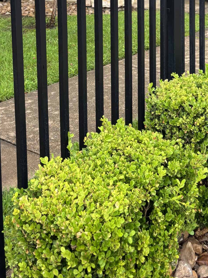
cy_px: -3
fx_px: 425
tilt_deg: -7.2
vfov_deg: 33.0
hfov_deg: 27.2
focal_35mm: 53
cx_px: 151
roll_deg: +0.4
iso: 80
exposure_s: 1/121
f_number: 1.6
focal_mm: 5.96
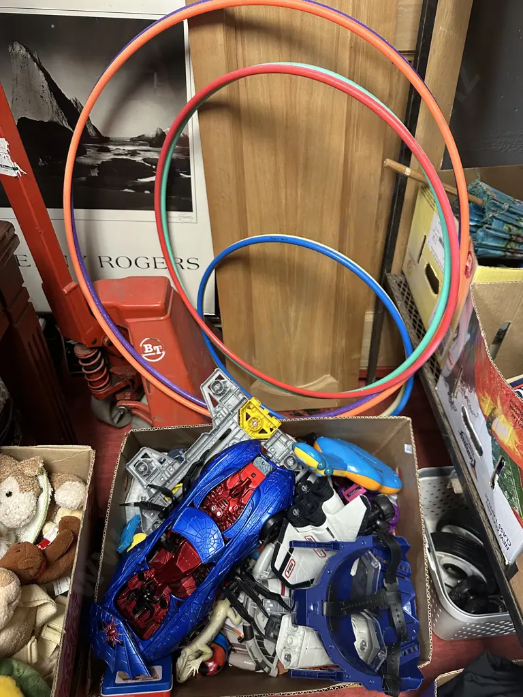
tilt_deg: -41.4
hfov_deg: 56.8
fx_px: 483
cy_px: 348
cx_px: 262
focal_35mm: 24
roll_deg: +1.8
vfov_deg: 71.6
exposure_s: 1/50
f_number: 1.78
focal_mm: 6.86
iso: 400
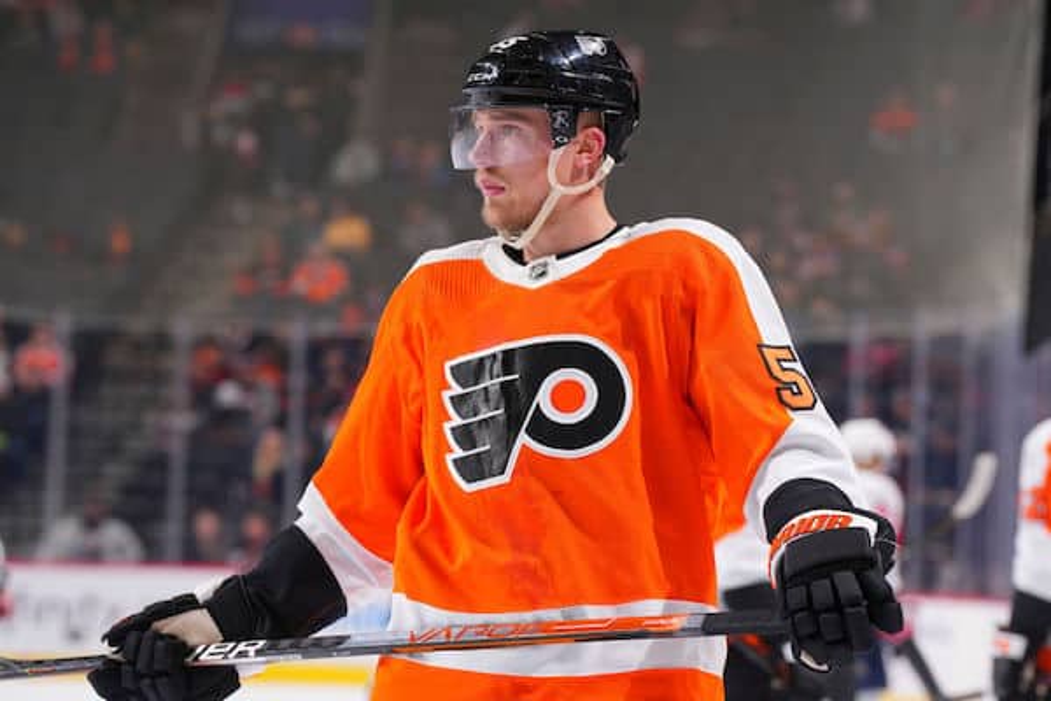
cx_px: 526
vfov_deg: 6.9
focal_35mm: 200
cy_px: 350
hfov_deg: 10.3
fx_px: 5838
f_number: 6.3
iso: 400
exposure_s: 1/400
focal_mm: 200
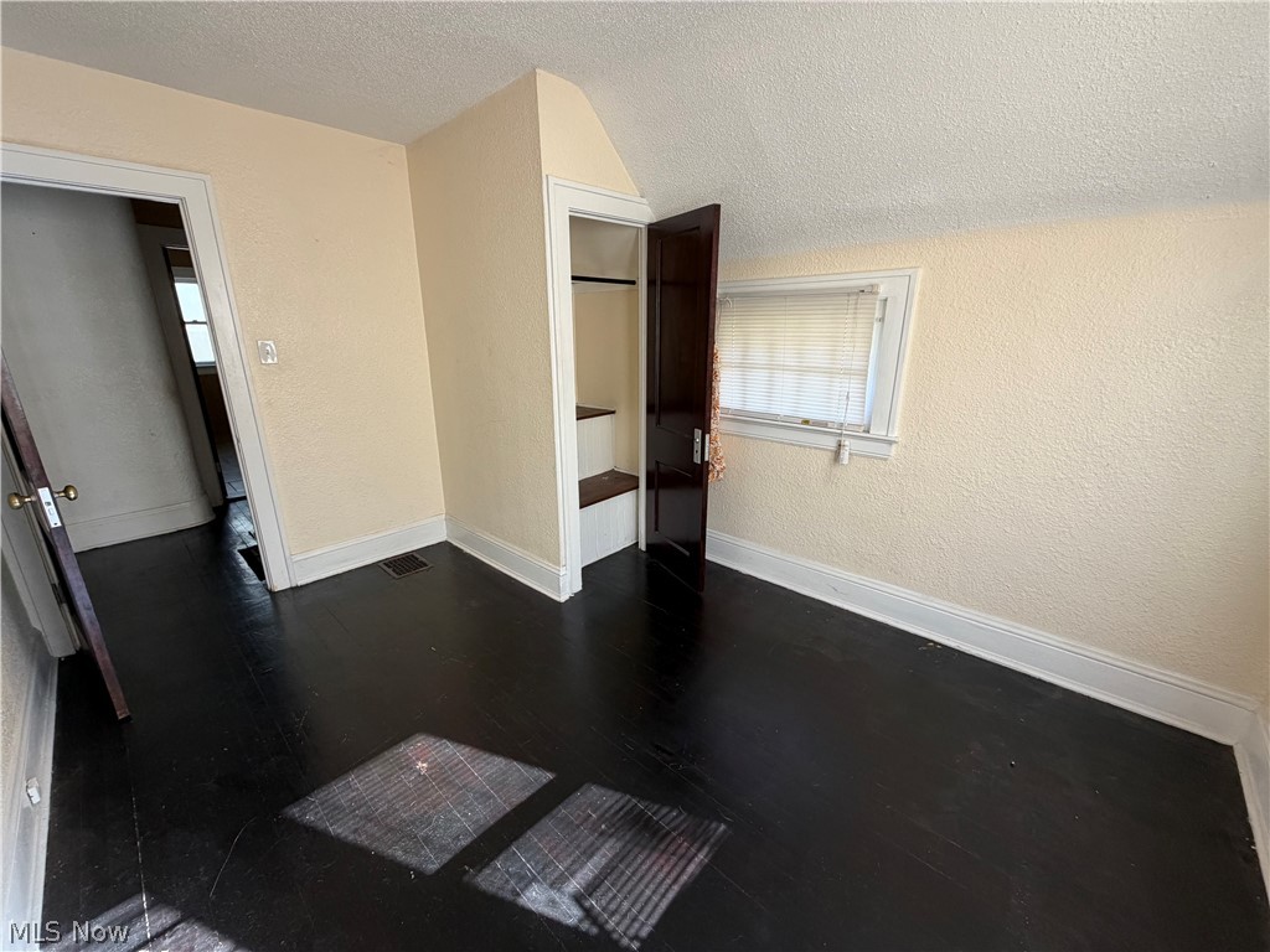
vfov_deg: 85.7
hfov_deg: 102.1
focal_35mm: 14
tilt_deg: -17.1
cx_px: 635
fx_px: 514
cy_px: 476
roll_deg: +0.0
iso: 160
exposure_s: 1/121
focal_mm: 2.22
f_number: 2.2
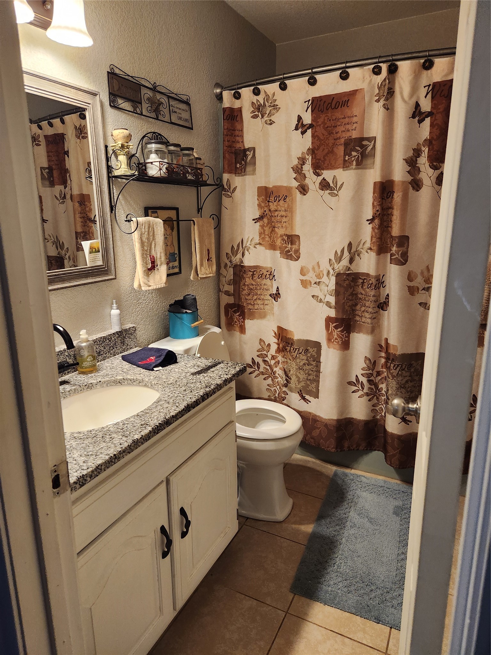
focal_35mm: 23
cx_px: 246
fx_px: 435
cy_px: 328
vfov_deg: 73.9
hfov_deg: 58.9
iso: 640
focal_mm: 5.4
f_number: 1.8
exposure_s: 1/120
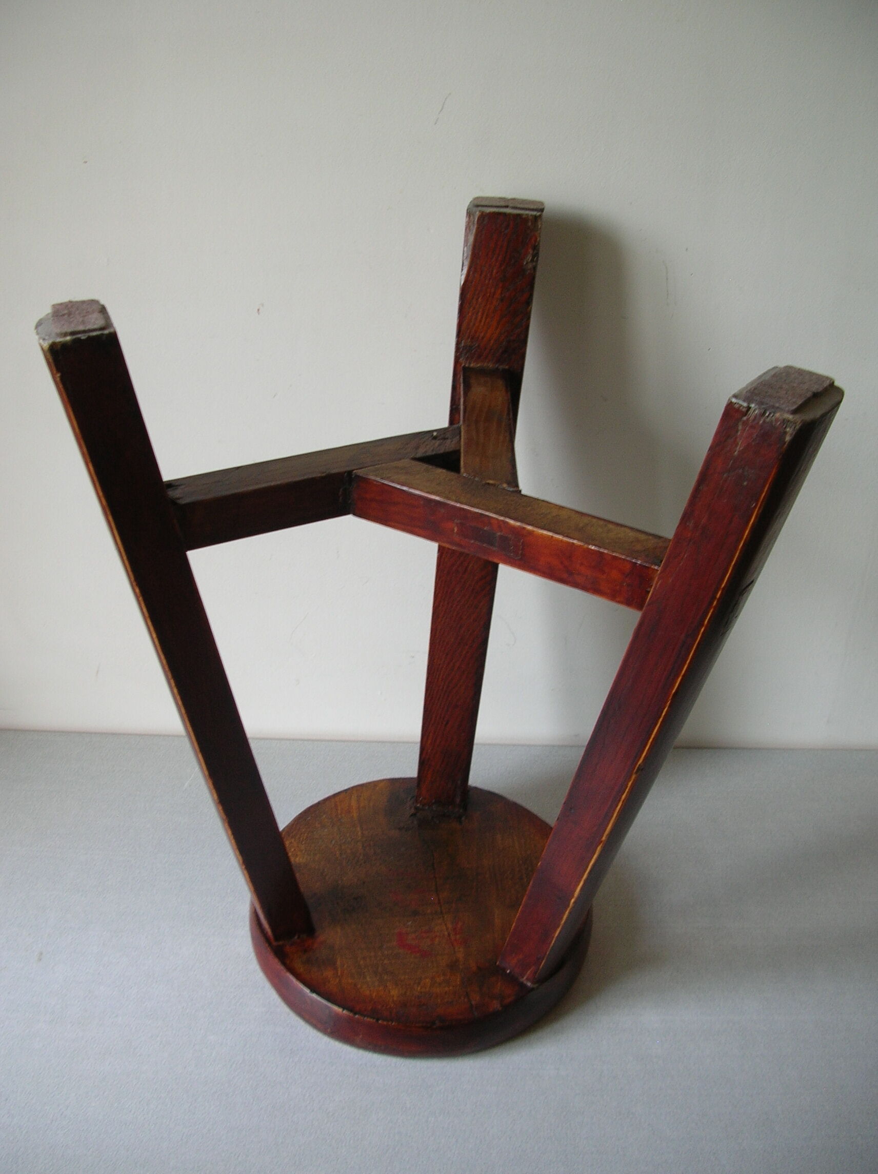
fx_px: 1185
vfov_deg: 52.7
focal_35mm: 35
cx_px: 439
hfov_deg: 40.6
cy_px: 587
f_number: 2.8
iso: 50
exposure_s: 1/14
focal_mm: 5.8
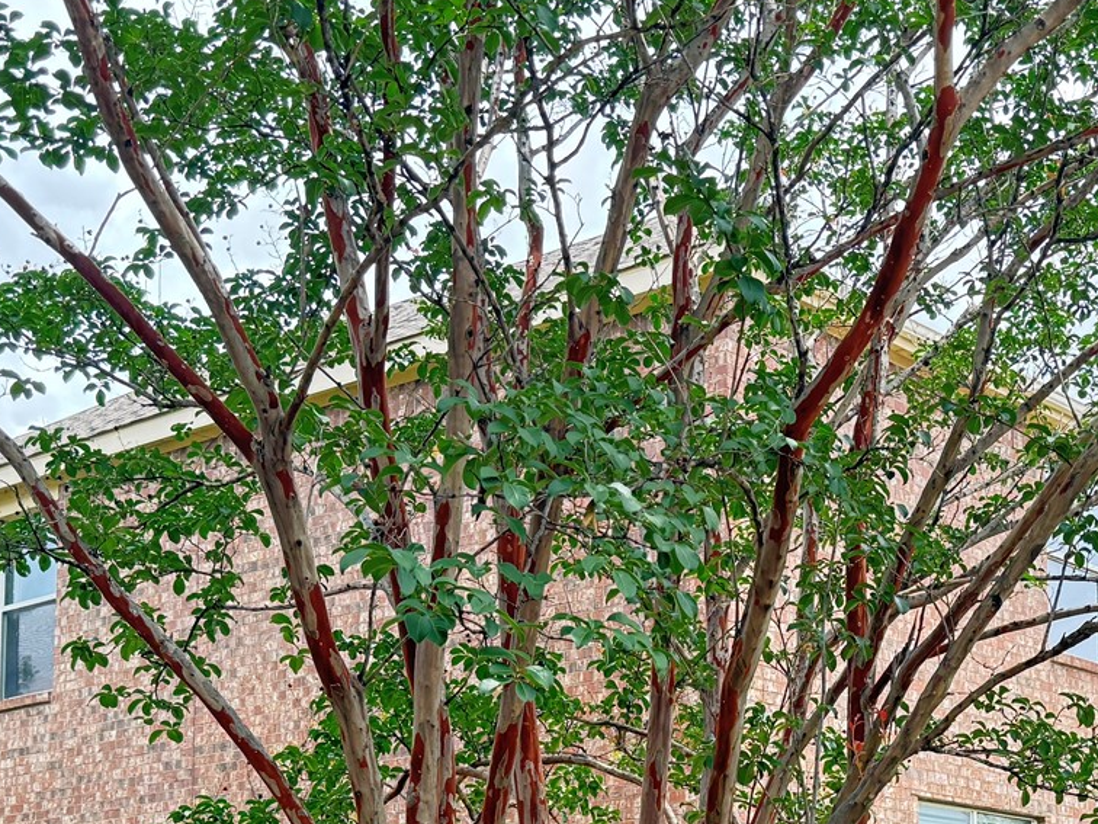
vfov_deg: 22.0
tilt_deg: +9.1
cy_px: 769
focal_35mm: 65
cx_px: 815
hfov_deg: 29.4
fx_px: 2062
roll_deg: +0.8
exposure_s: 1/813
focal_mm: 6.76
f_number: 1.78
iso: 100
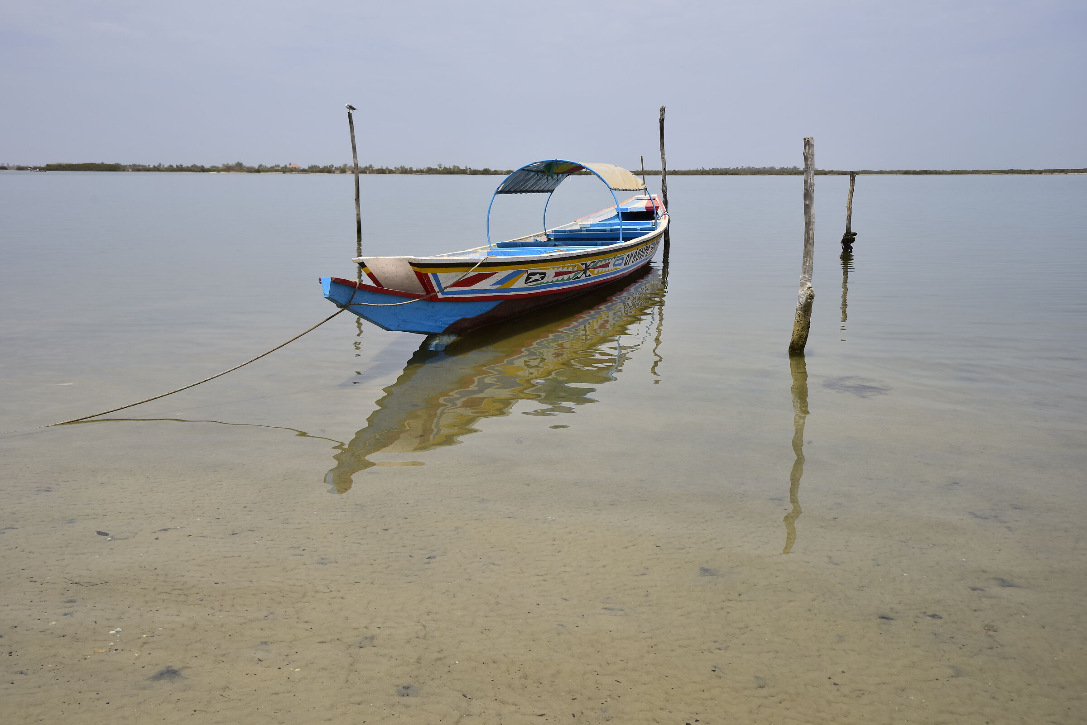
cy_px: 362
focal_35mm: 35
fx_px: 1057
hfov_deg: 54.4
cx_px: 544
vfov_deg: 37.9
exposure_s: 1/400
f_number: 10
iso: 100
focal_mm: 35
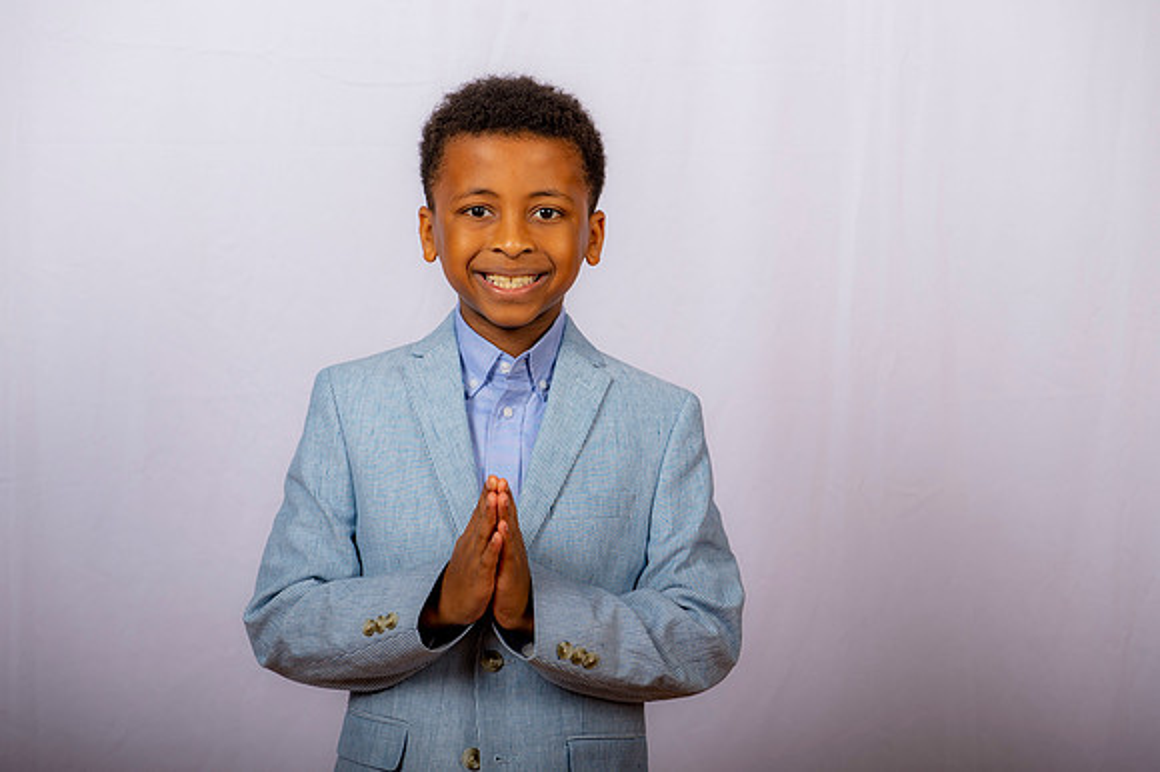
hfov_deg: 30.5
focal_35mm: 66
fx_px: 2125
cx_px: 580
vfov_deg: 20.6
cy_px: 386
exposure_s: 1/200
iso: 400
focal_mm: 66
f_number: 7.1
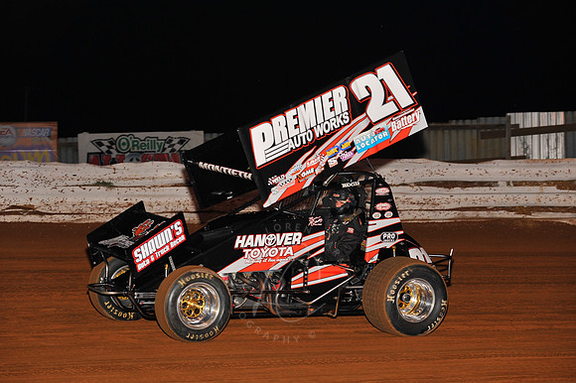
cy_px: 192
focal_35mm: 120
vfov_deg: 11.4
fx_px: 1919
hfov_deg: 17.1
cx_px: 288
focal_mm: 120
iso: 500
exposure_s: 1/250
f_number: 5.6
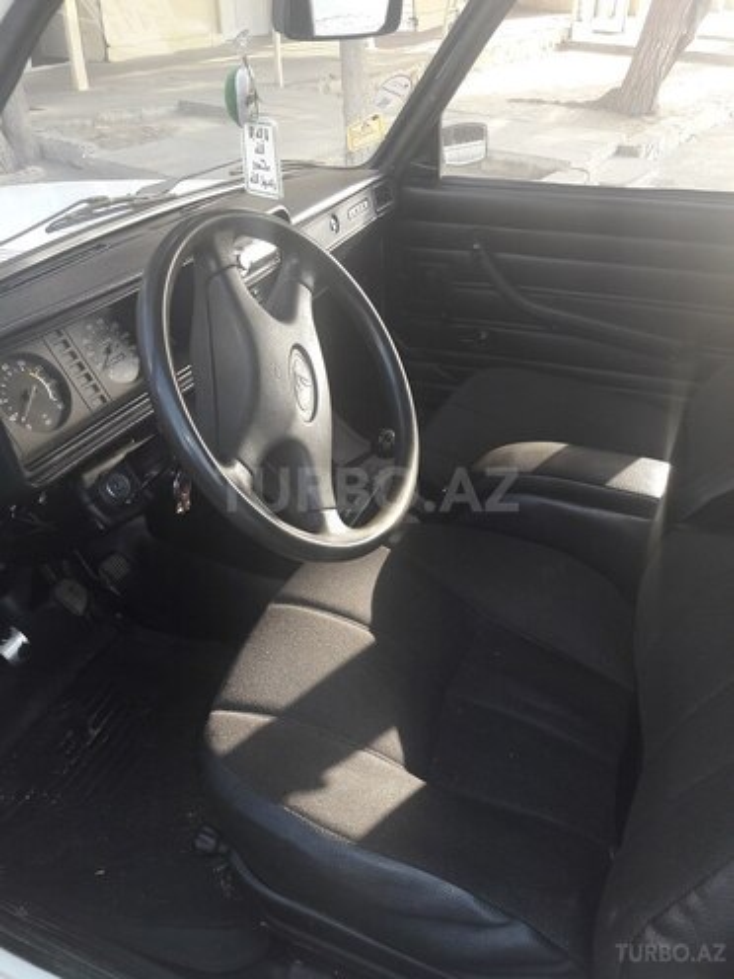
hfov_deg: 49.7
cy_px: 490
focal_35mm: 28
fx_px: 792
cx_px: 367
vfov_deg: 63.4
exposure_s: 1/100
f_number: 1.9
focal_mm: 3.7
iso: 64
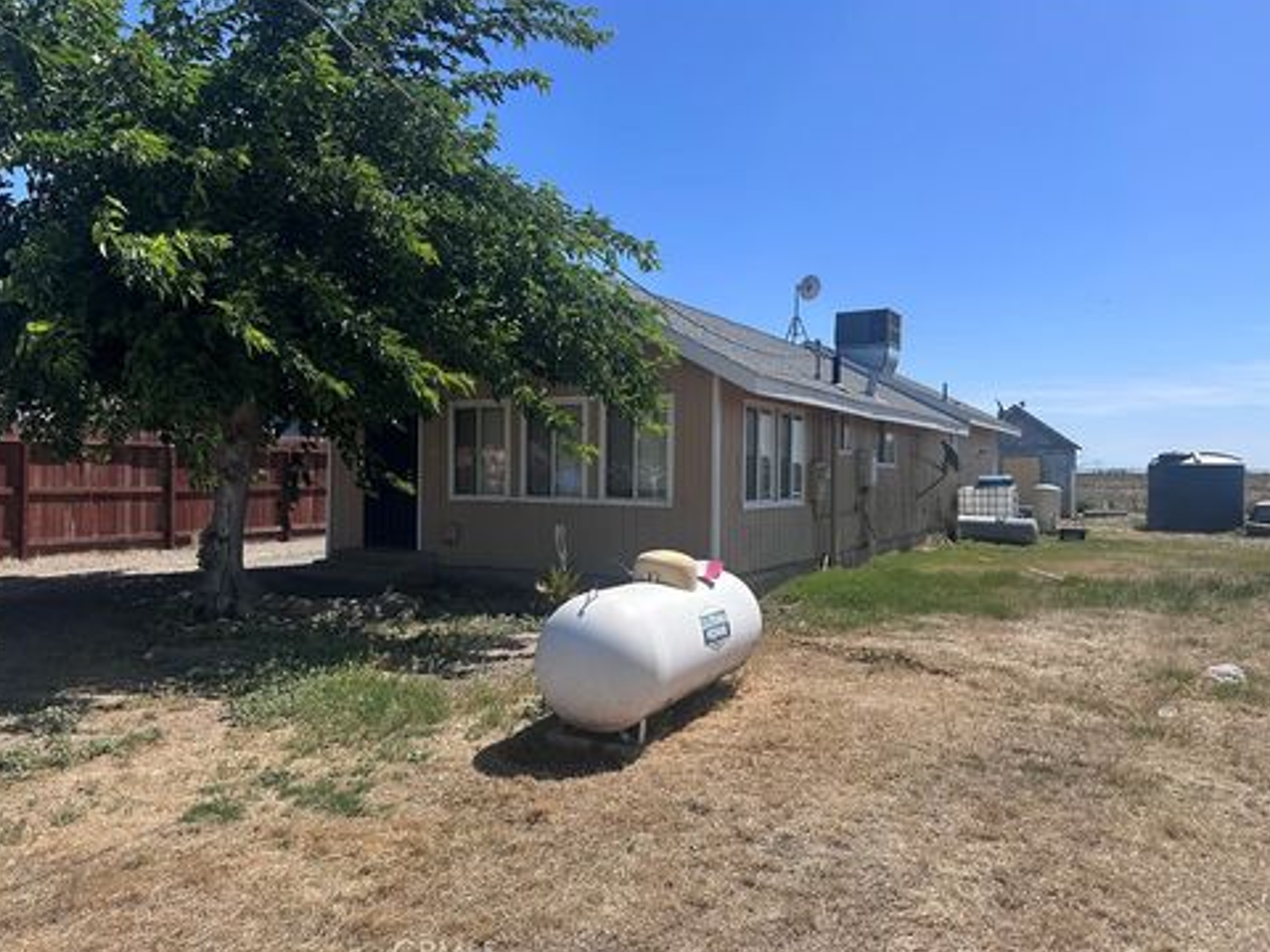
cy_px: 475
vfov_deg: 54.9
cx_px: 646
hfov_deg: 69.4
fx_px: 917
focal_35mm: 25
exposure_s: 1/4545
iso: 80
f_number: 1.78
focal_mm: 6.86
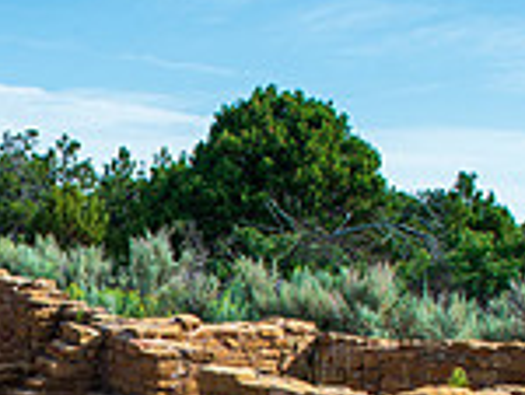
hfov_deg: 18.5
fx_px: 1519
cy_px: 538
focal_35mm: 100
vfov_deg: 14.1
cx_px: -116
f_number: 14
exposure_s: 1/250
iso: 320
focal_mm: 27
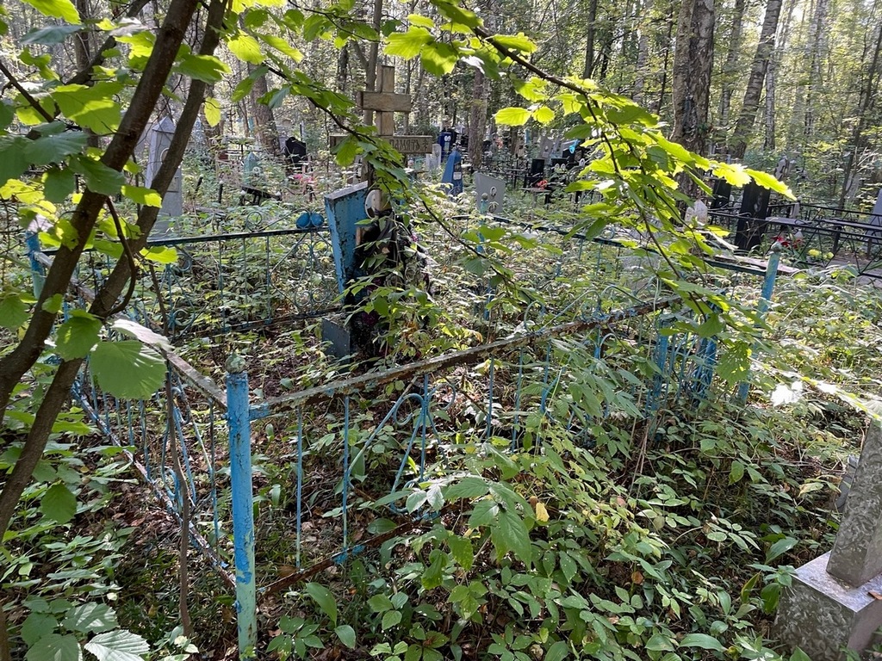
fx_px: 662
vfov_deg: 53.1
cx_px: 441
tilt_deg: -16.2
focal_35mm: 26
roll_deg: -2.8
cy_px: 330
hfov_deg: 67.3
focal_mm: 4.2
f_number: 1.6
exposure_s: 1/91
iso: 125
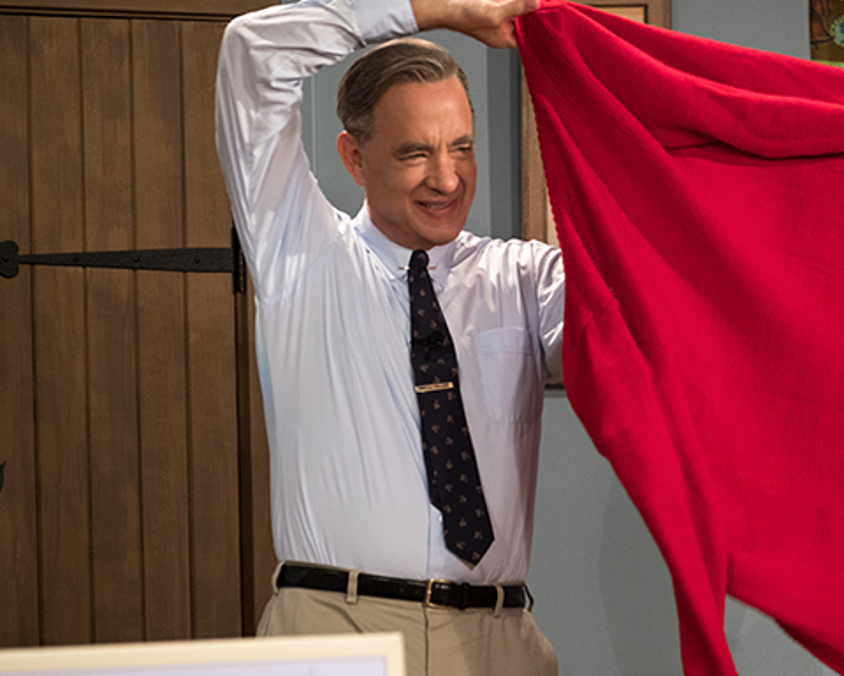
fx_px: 5945
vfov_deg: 6.5
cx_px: 469
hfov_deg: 8.1
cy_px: 337
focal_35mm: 238
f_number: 4
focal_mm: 140
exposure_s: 1/200
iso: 2000
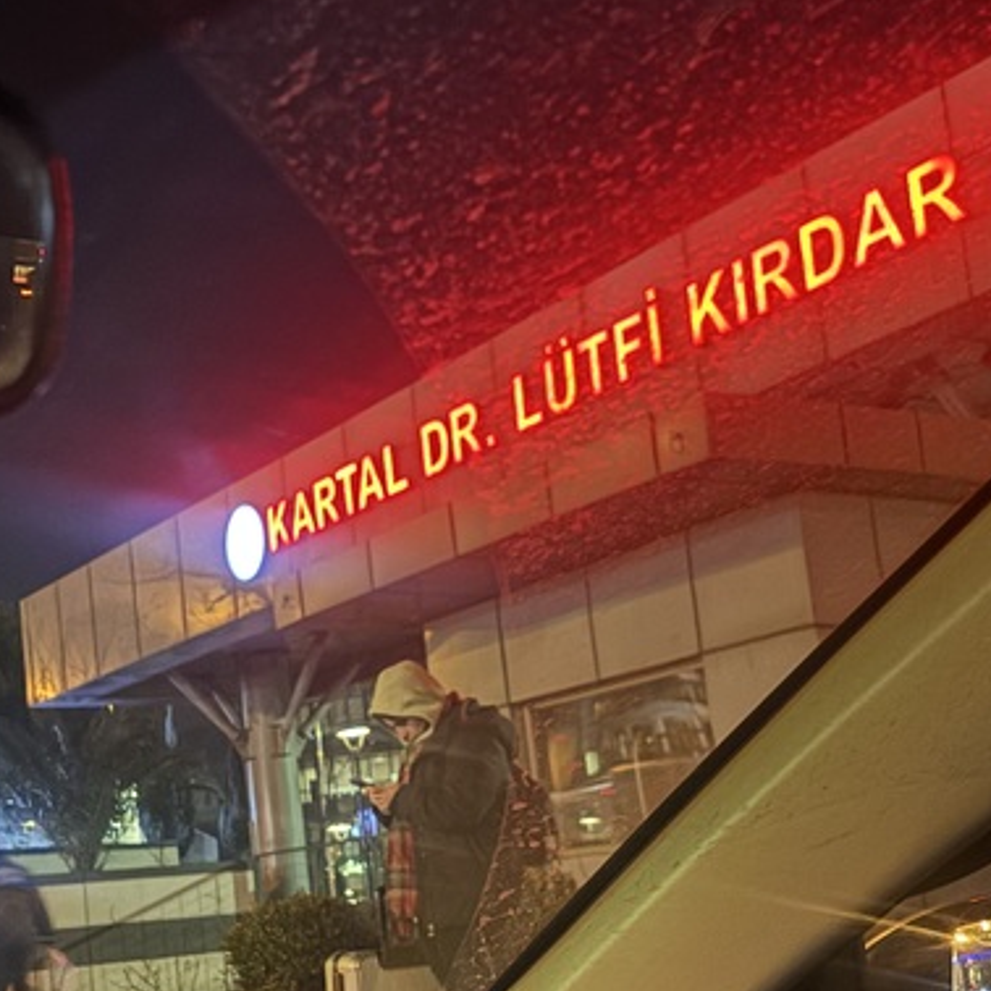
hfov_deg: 30.5
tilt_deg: +6.8
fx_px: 1814
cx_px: 406
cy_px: 713
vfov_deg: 30.2
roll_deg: +5.8
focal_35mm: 56
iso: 1250
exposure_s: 1/9
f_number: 1.6
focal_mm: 5.96
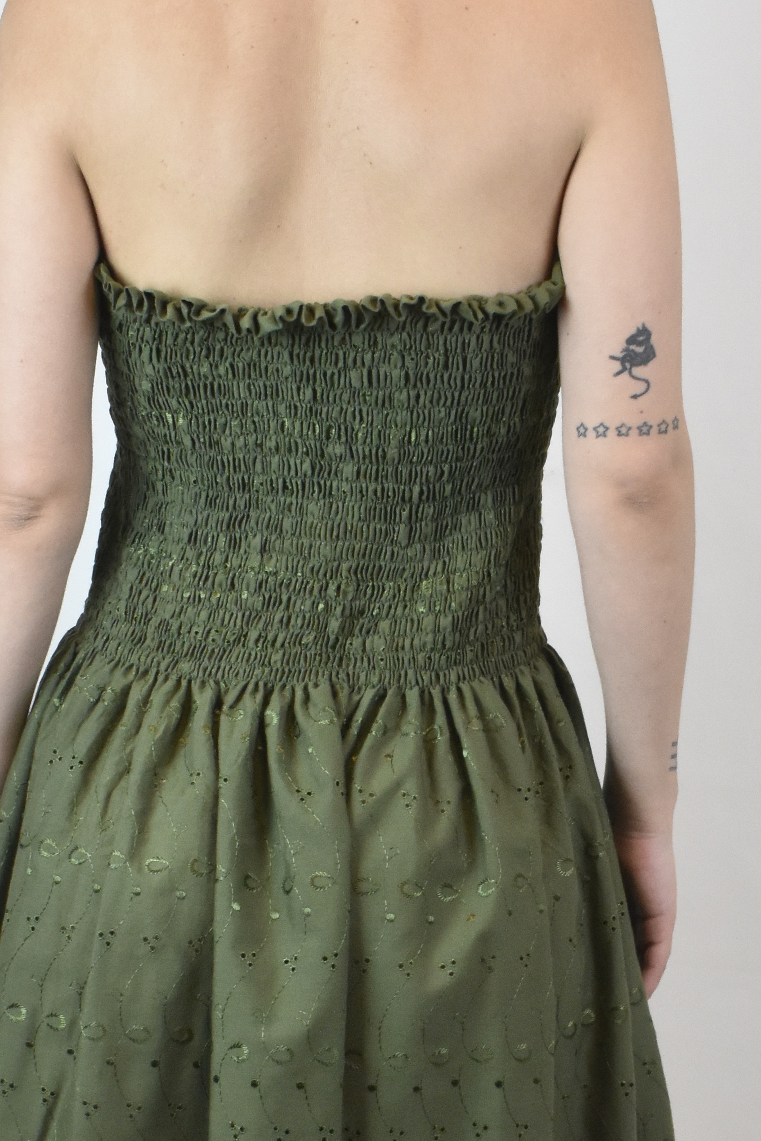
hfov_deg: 17.5
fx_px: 2473
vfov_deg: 25.4
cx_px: 340
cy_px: 953
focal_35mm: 78
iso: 1600
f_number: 16
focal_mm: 22
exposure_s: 1/40
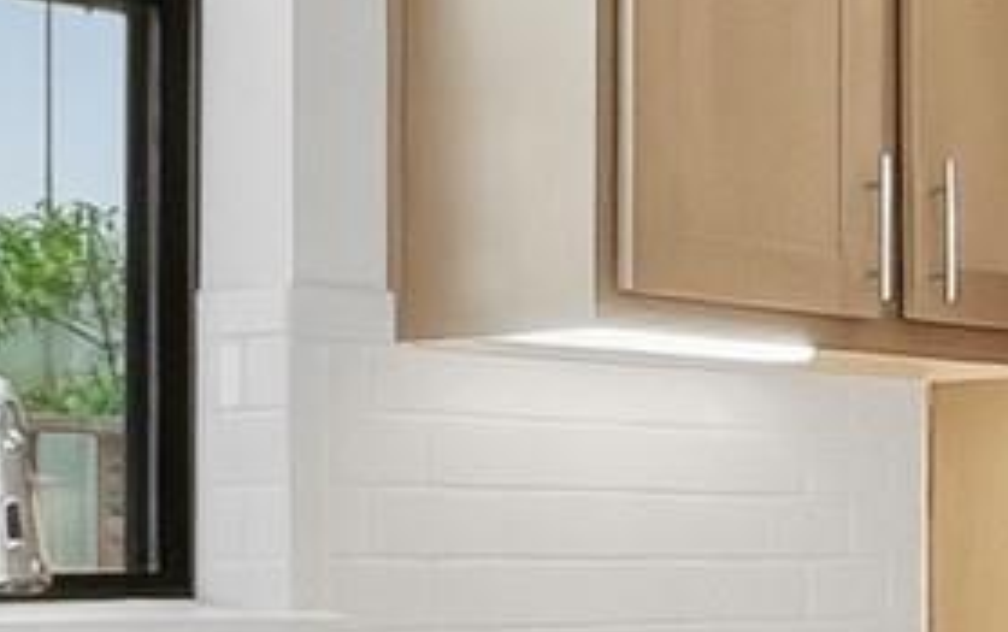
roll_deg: +0.9
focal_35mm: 101
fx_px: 2777
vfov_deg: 12.9
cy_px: 549
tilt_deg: +0.1
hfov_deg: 19.9
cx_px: 1022
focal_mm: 1.6
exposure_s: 1/120
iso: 80
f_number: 1.8
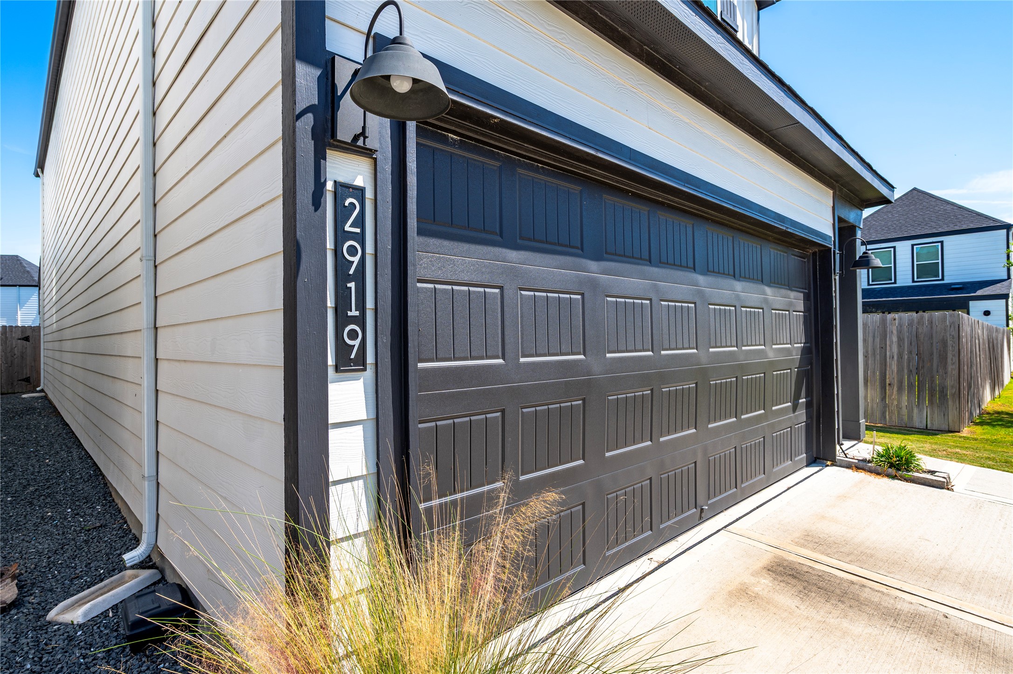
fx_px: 534
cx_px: 506
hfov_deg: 86.9
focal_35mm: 19
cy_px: 337
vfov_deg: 64.5
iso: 100
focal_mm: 19
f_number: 11
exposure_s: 1/125
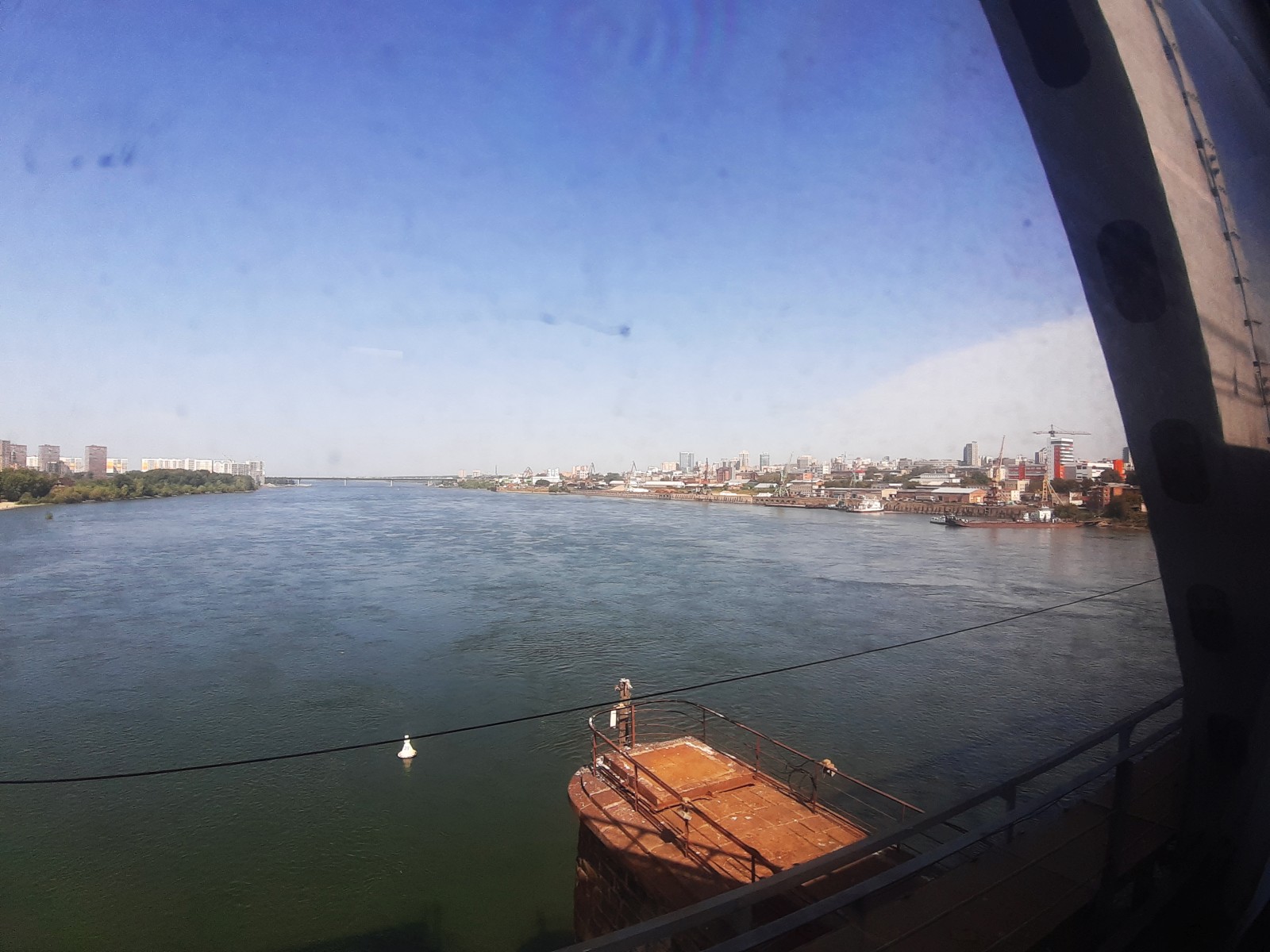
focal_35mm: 18
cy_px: 476
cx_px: 635
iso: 40
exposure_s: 1/422
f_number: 2.4
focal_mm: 1.87
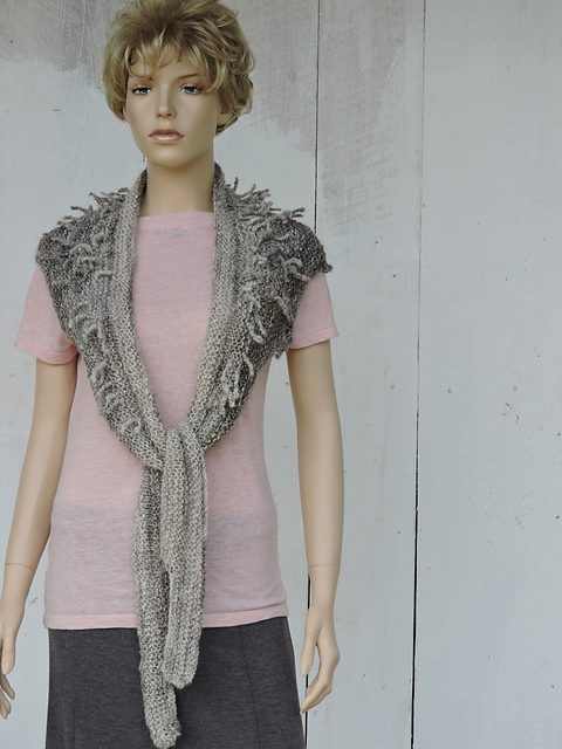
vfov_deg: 18.7
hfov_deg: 14.1
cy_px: 374
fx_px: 2273
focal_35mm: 105
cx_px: 281
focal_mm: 18.8
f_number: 4.8
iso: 100
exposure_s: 1/320
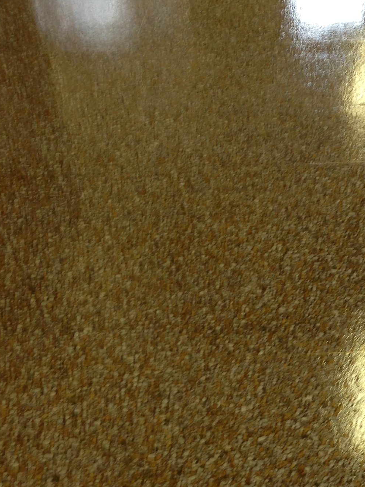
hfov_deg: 17.7
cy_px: 297
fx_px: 1139
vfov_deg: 24.1
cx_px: 385
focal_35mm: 81
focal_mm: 4.13
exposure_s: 1/20
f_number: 2.4
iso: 50
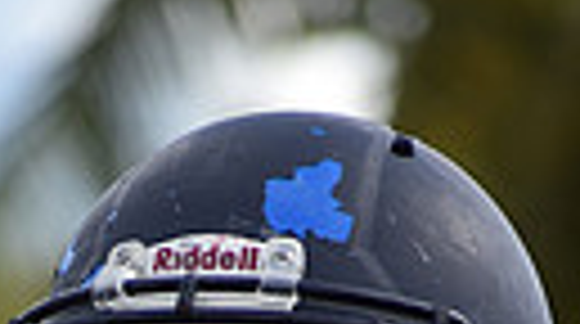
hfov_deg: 1.5
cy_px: 1251
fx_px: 21752
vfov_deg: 0.9
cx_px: 16
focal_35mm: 1417
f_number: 5.6
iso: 400
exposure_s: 1/1600
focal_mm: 200
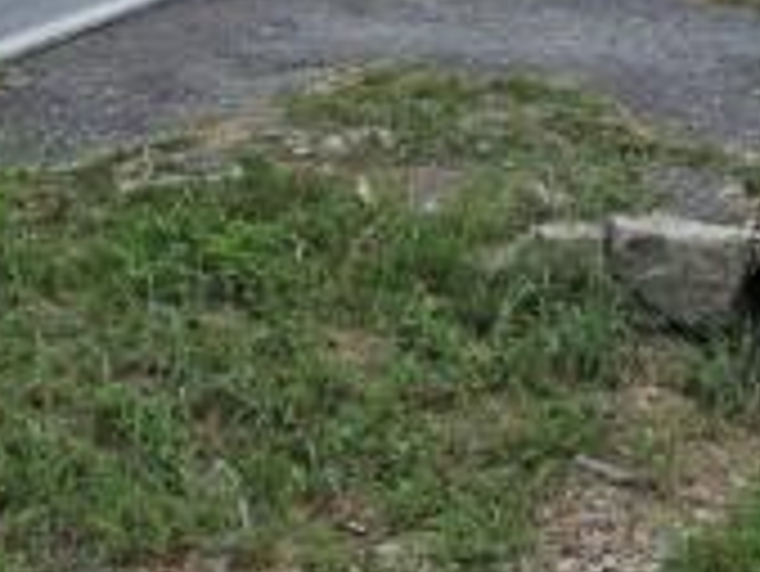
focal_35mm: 87
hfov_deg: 22.5
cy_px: -122
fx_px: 1911
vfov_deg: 16.3
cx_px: 436
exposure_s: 1/4237
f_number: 1.7
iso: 80
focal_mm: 6.3
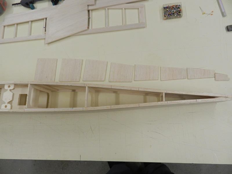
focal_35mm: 23
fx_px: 154
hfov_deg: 73.9
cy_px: 87
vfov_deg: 58.9
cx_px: 116
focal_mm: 4
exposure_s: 1/30
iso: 180
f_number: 3.4
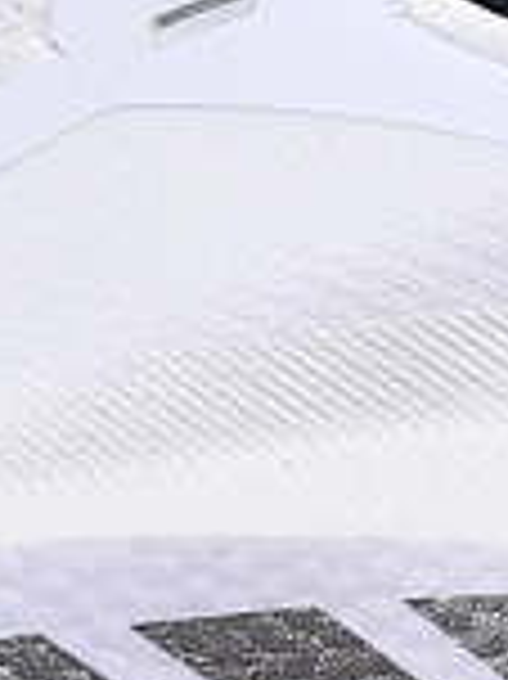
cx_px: 94
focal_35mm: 382
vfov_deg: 5.2
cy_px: 146
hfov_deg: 3.9
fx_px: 7485
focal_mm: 50
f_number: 8
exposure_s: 1/80
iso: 160
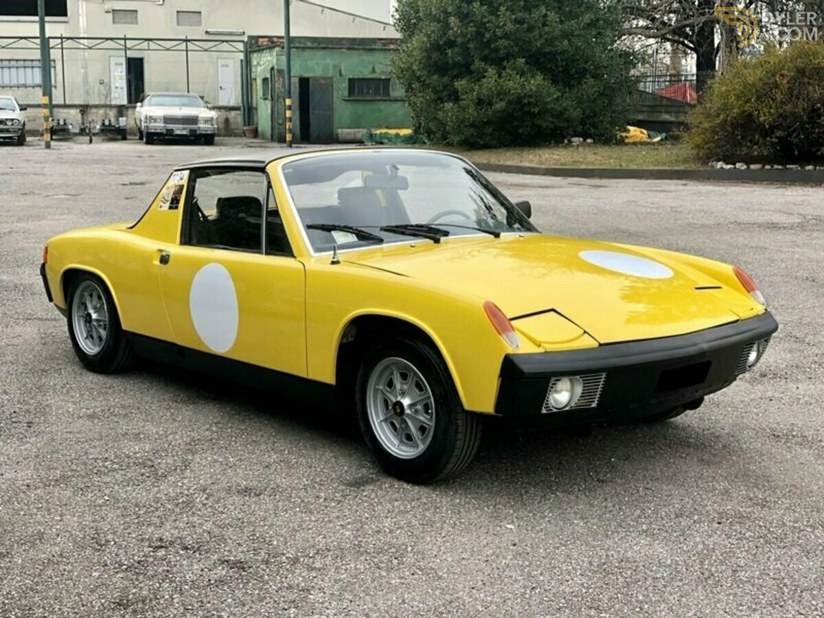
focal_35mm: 52
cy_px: 309
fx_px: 1238
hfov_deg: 36.8
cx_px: 412
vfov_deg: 28.0
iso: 16
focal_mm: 6
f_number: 2.4
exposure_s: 1/120
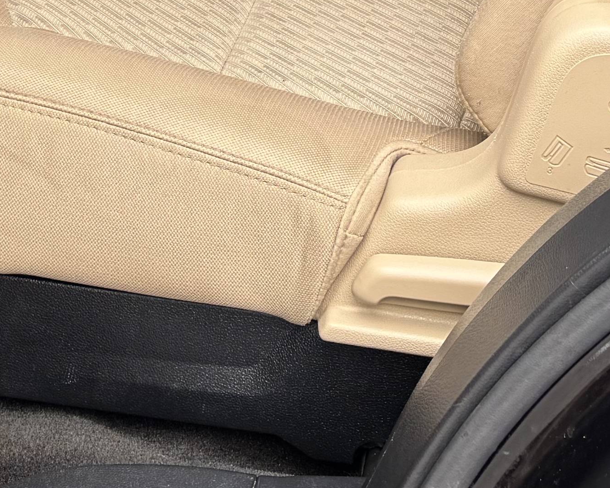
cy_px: -377
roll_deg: -1.5
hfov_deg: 19.1
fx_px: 1805
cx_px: 159
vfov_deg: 13.8
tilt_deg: -10.2
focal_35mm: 100
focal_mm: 6.76
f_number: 1.78
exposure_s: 1/121
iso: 64
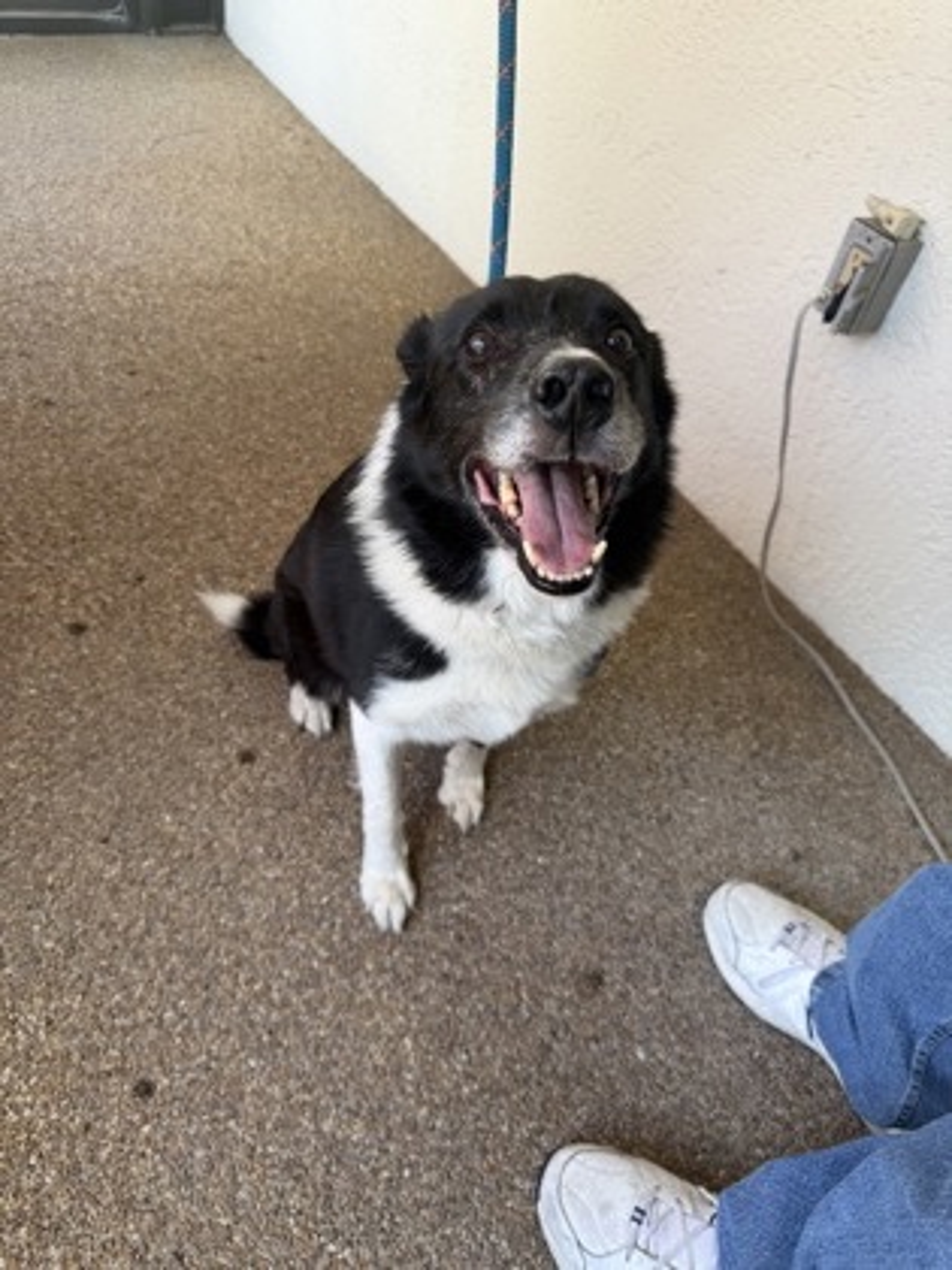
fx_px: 880
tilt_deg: -47.3
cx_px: 476
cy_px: 635
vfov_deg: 71.6
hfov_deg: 56.8
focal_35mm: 24
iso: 80
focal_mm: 6.76
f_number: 1.78
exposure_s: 1/121
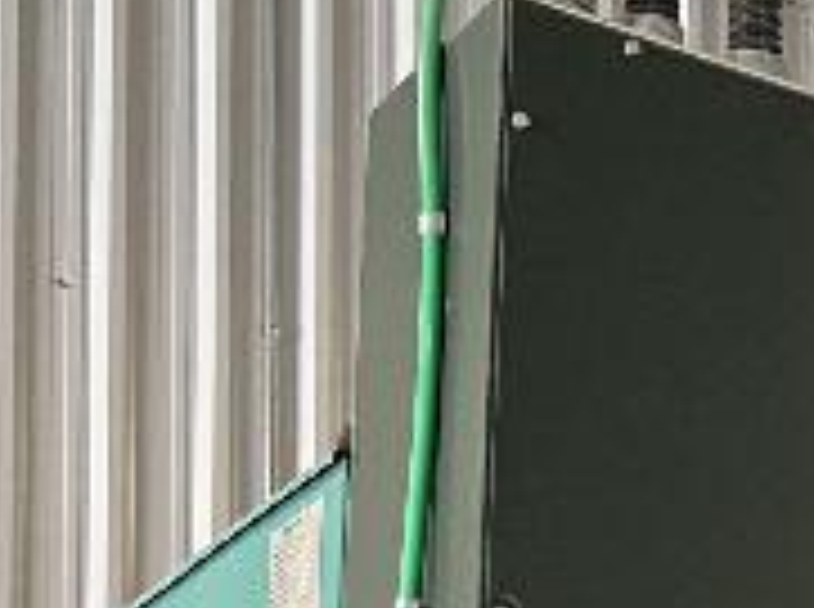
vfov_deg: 9.5
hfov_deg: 12.1
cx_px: 1664
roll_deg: +1.6
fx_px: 3379
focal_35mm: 144
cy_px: 1257
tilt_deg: +2.8
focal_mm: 5.7
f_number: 1.5
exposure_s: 1/60
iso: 100
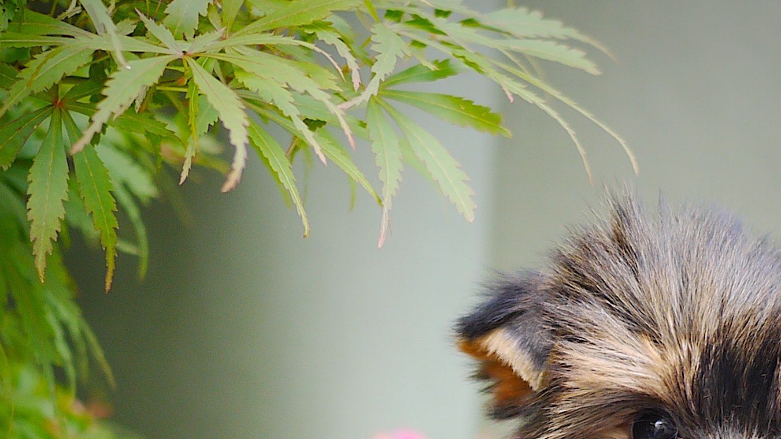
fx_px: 2672
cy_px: 594
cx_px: 486
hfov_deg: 16.6
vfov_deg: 9.2
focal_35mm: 129
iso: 160
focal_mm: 20
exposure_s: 1/200
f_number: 1.7
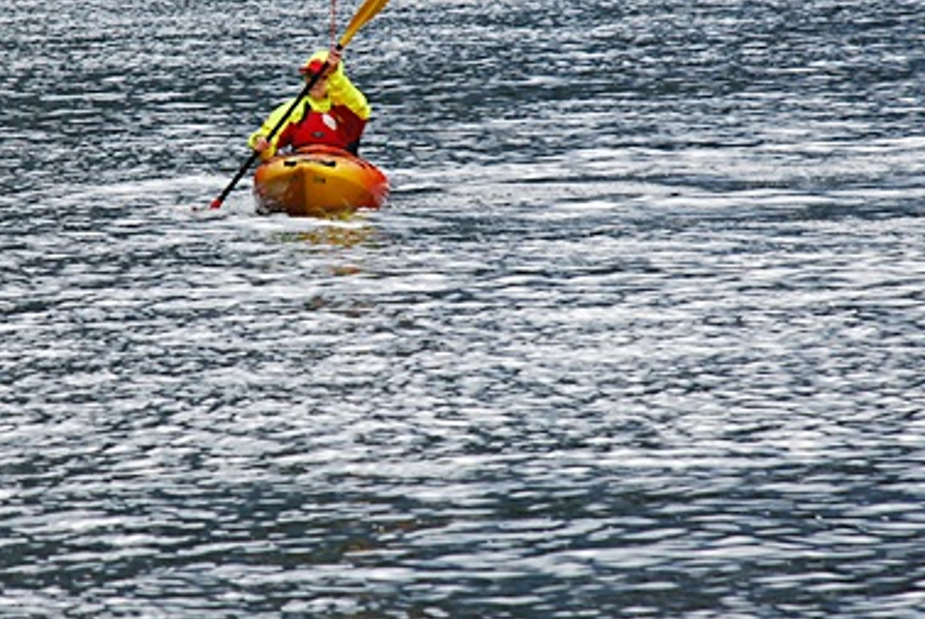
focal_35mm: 381
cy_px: 117
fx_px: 9801
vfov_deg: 3.6
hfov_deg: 5.4
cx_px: 281
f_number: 5.6
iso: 400
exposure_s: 1/500
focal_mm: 120
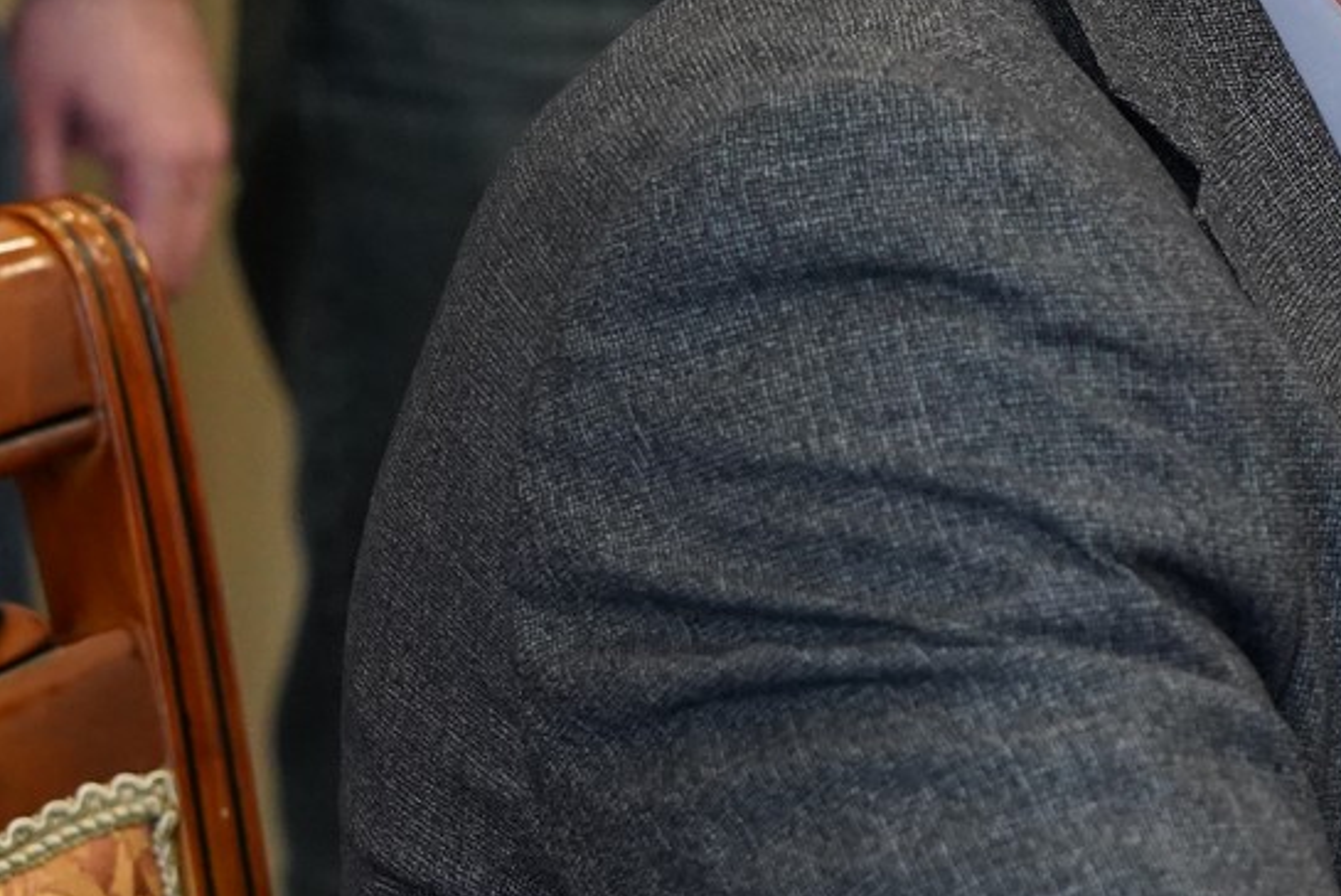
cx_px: 1845
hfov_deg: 11.3
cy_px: 532
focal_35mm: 176
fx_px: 6559
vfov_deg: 7.8
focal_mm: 50
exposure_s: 1/160
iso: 3200
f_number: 3.5
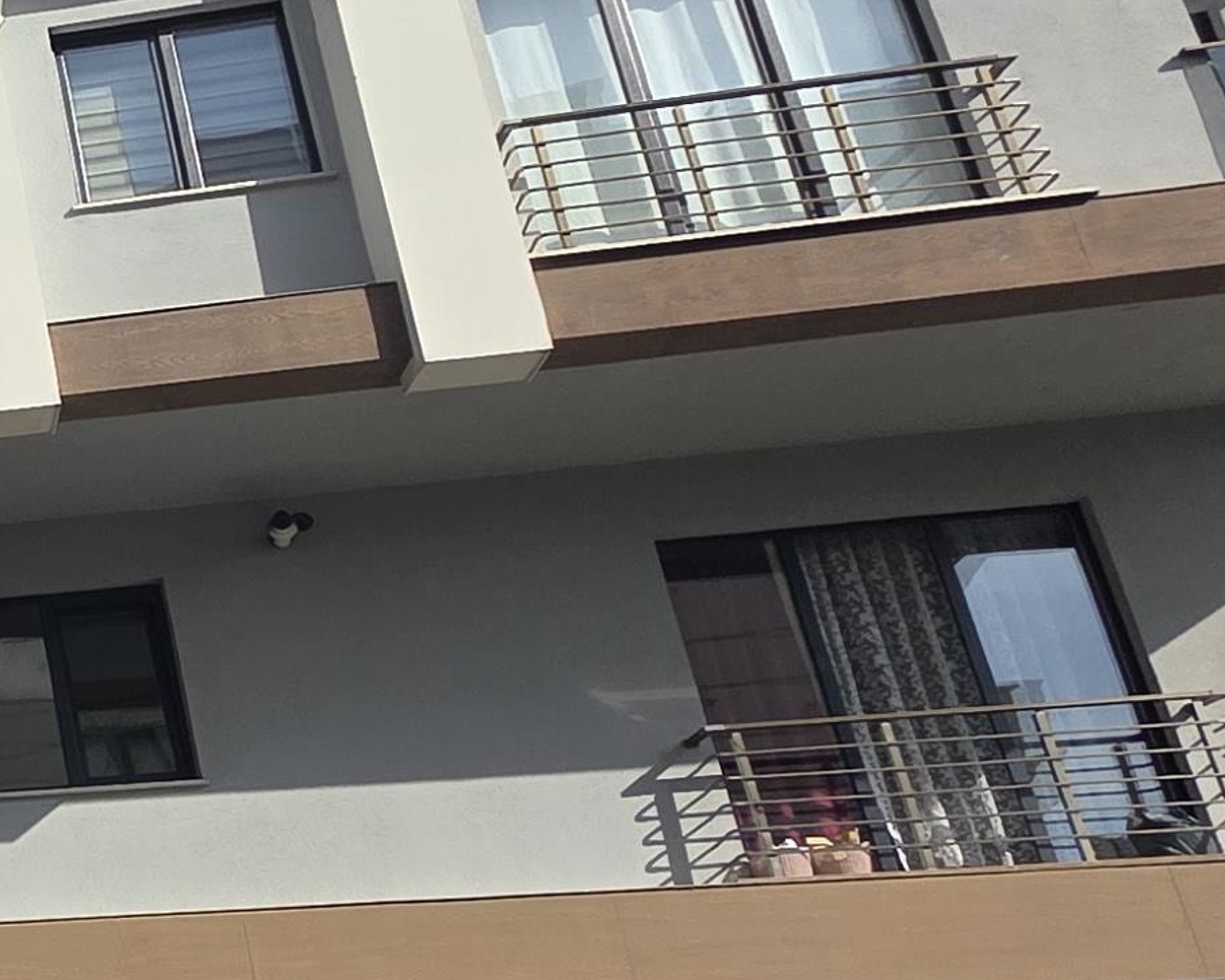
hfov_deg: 22.3
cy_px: 638
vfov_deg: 27.0
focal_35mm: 56
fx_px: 2031
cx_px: -913
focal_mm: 2.2
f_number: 1.9
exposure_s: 1/2000
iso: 50
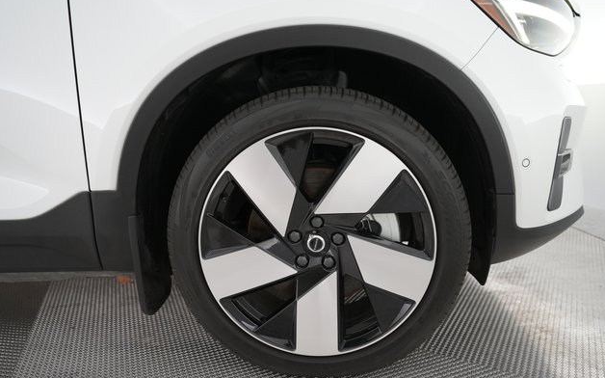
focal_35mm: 27
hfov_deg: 68.4
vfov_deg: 46.0
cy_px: 200
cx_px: 307
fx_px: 445
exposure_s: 1/160
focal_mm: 26
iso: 1600
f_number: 2.8
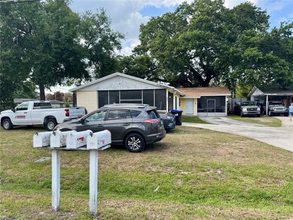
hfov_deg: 71.6
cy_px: 110
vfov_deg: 56.8
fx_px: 203
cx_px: 146
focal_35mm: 24
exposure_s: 1/1112
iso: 80
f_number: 1.78
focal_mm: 6.76
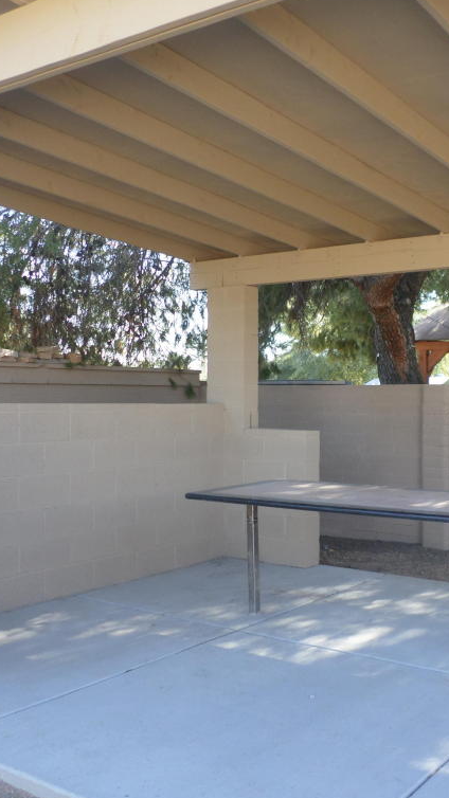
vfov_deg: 54.0
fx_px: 783
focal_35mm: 37
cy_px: 399
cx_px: 325
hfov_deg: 31.5
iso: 80
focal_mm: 4.5
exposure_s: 1/125
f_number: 2.5
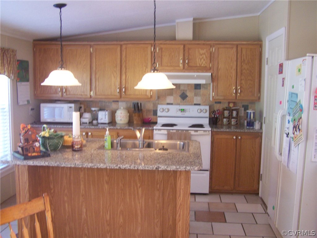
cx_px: 158
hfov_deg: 49.0
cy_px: 119
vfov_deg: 37.7
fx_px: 348
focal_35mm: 38
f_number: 2.8
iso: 140
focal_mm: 6.3
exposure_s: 1/8
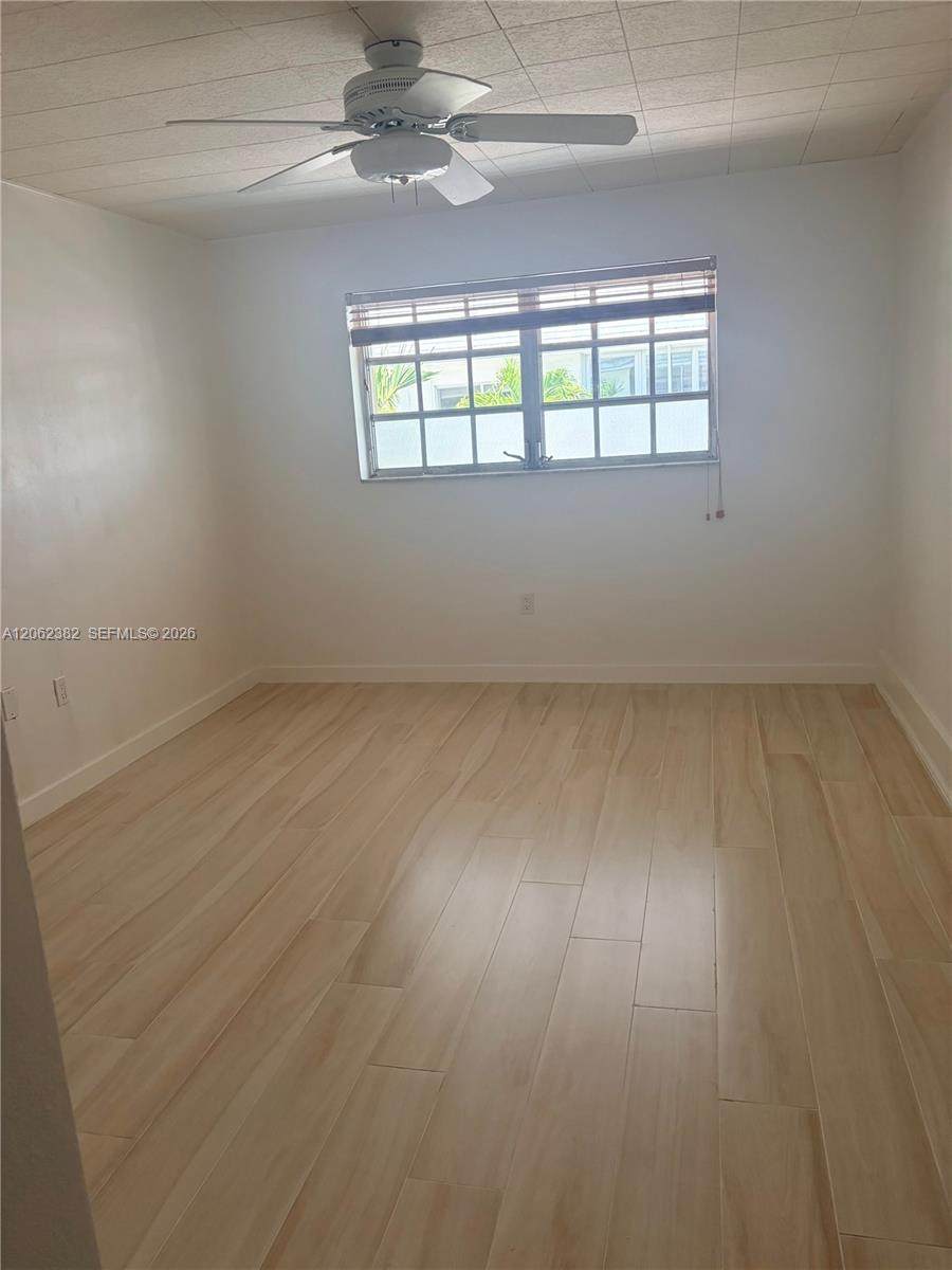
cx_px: 476
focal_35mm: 26
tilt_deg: -11.0
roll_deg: +4.0
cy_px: 635
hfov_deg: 53.1
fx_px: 953
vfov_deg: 67.3
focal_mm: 5.96
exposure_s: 1/236
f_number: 1.6
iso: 125
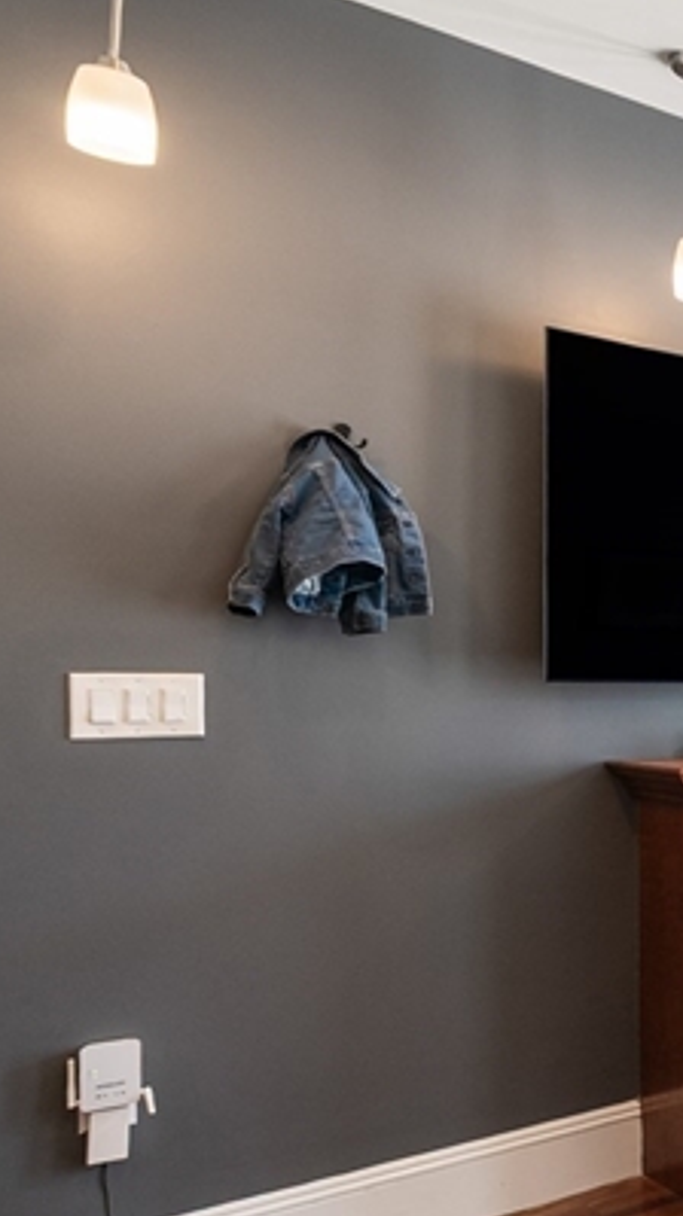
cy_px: 698
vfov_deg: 56.4
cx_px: 1488
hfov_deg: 17.3
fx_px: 1129
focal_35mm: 35
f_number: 8
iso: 400
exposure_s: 1/20
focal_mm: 13
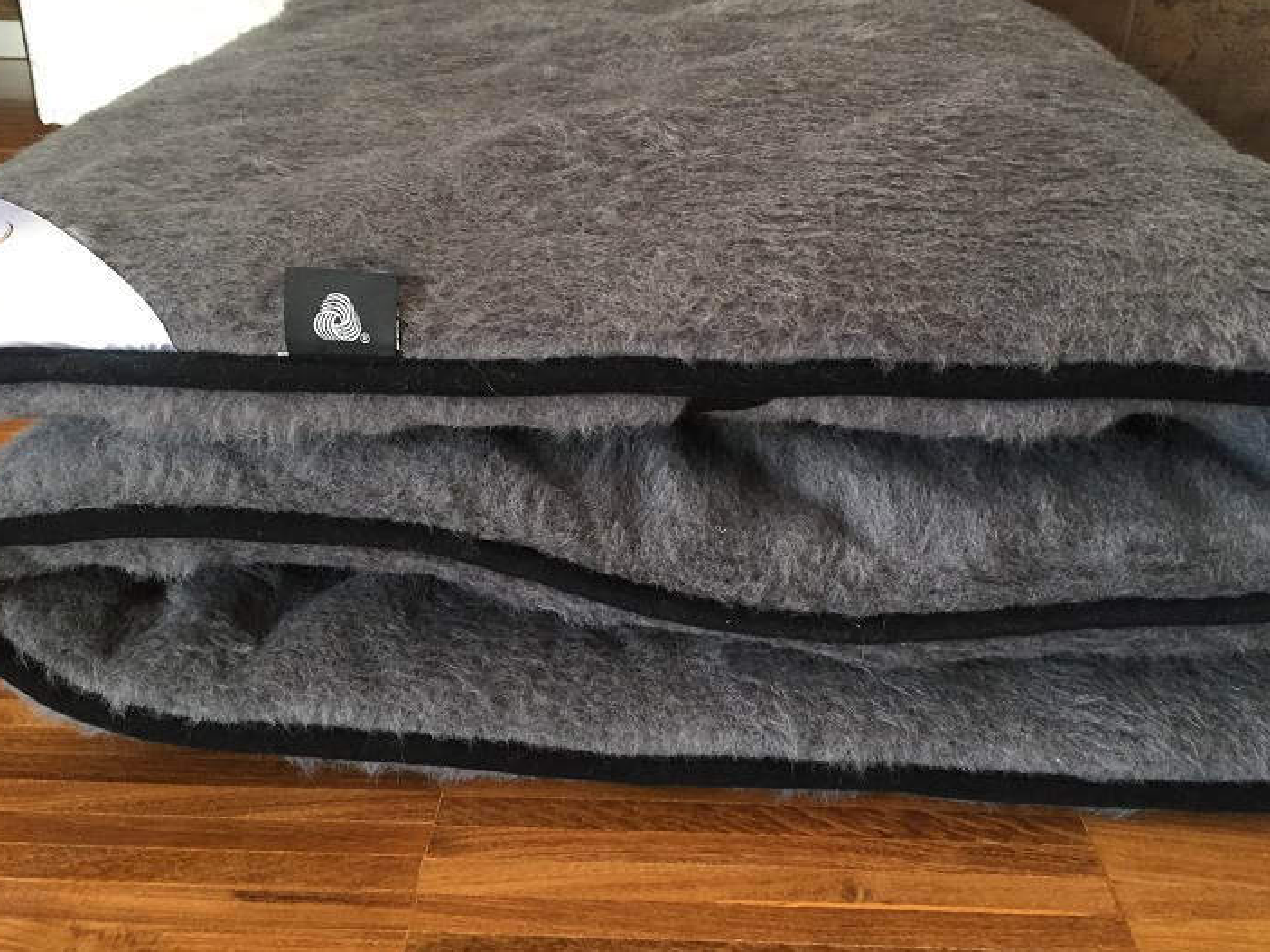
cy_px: 419
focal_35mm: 33
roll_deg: -2.5
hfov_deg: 55.3
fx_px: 1211
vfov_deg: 42.9
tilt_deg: -24.0
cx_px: 668
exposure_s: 1/33
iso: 200
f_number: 2.2
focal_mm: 4.15
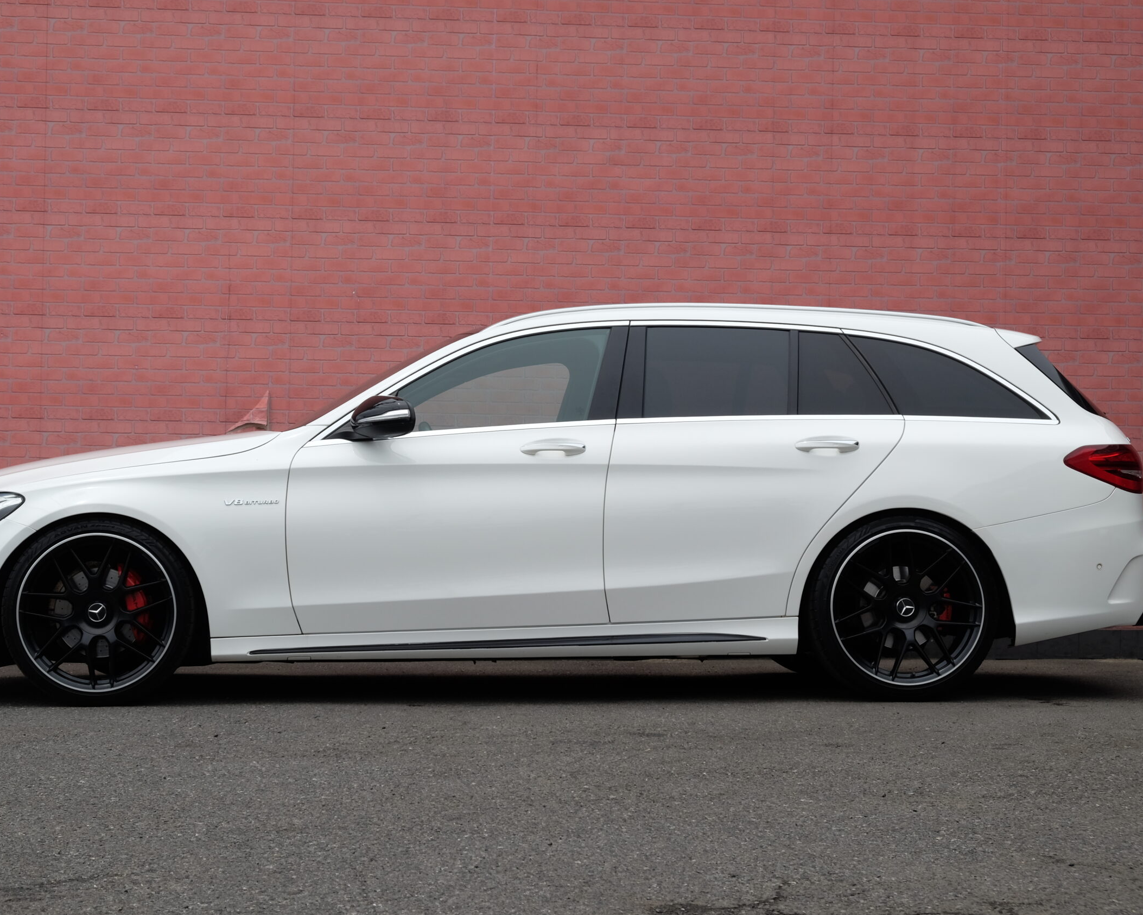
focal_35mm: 73
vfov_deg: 21.0
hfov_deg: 26.0
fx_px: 2470
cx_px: 515
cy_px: 456
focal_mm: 42.5
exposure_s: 1/350
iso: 200
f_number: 8
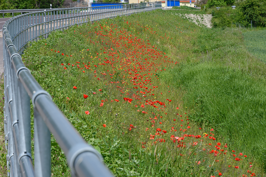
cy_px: 88
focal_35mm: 112
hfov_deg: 18.2
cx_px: 133
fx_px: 831
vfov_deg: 12.2
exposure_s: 1/640
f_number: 8
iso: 200
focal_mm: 75
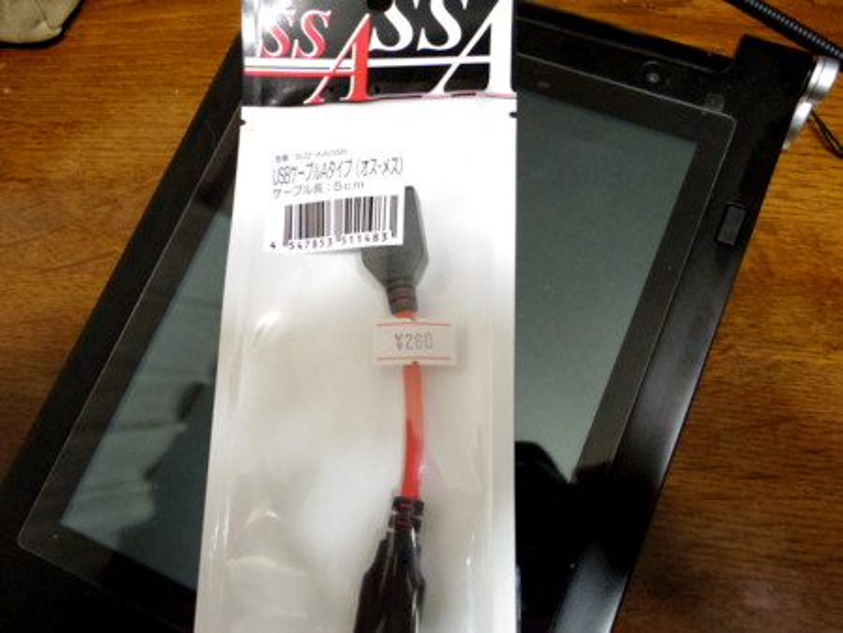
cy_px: 316
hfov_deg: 58.3
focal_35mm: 31
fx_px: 755
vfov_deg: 45.5
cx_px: 422
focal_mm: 6.7
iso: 3200
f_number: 3.2
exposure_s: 1/20
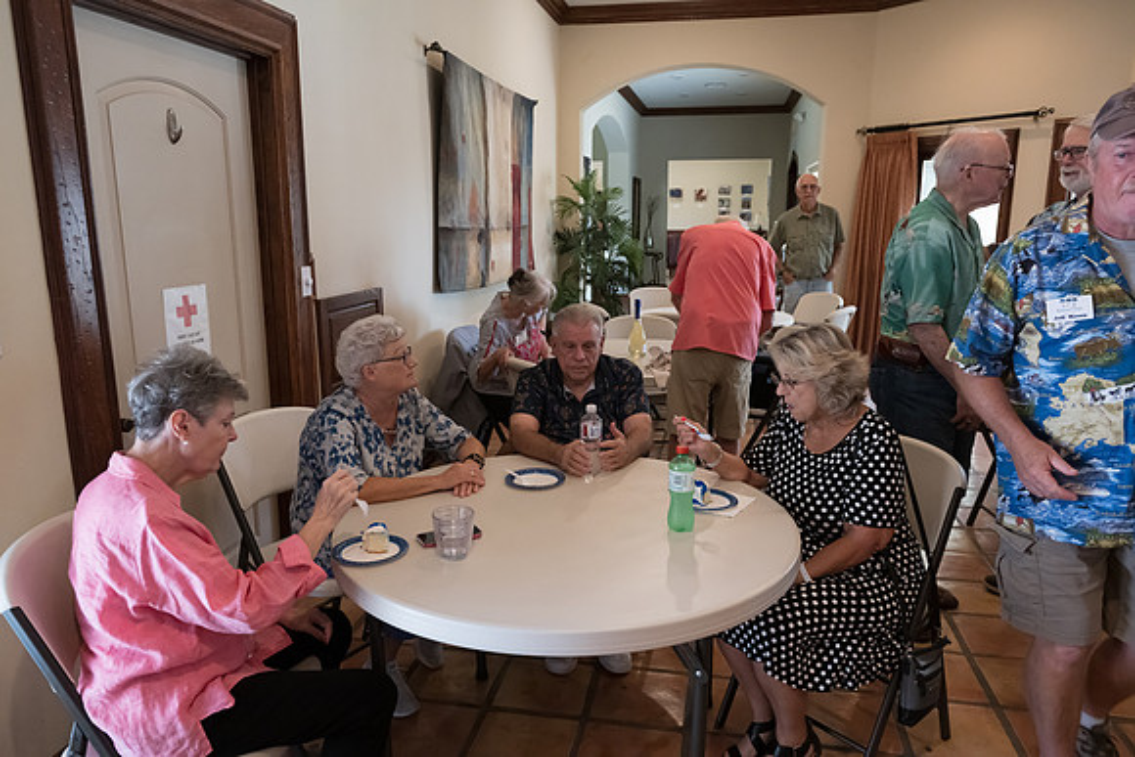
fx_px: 820
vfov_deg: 49.6
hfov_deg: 69.4
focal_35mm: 26
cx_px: 568
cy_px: 378
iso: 7200
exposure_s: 1/200
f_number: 4.5
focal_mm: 26
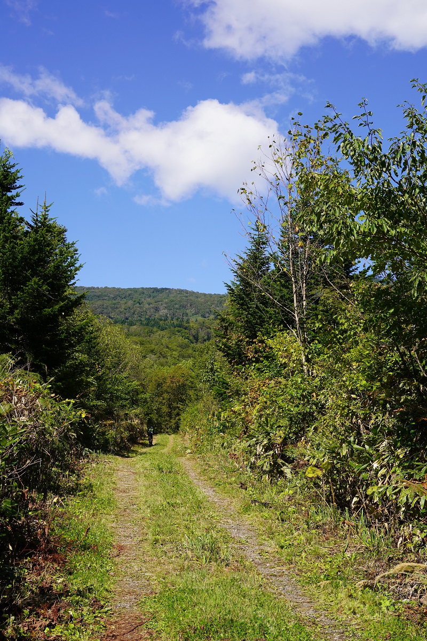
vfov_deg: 33.4
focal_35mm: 60
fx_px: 1067
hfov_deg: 22.6
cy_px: 320
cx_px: 214
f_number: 11
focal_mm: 60
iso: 100
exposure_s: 1/125
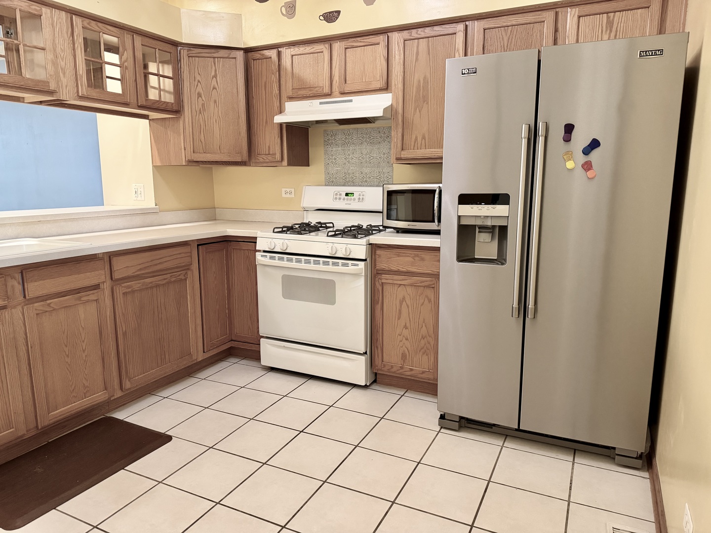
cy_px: 266
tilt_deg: -10.4
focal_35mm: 24
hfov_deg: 71.6
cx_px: 356
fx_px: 493
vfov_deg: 56.8
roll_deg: +0.5
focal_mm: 6.76
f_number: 1.78
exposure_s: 1/60
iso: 500
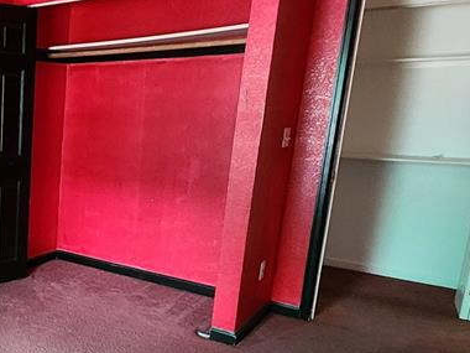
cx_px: -43
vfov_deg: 40.5
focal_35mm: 35
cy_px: 216
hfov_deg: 42.0
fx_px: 475
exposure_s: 1/24
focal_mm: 2.2
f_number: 2.2
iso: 800
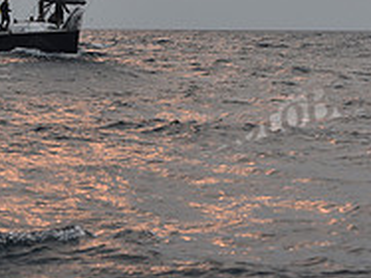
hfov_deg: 9.5
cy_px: -169
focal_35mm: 209
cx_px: 76
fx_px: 2239
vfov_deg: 7.0
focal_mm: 70
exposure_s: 1/1000
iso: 250
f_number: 6.3
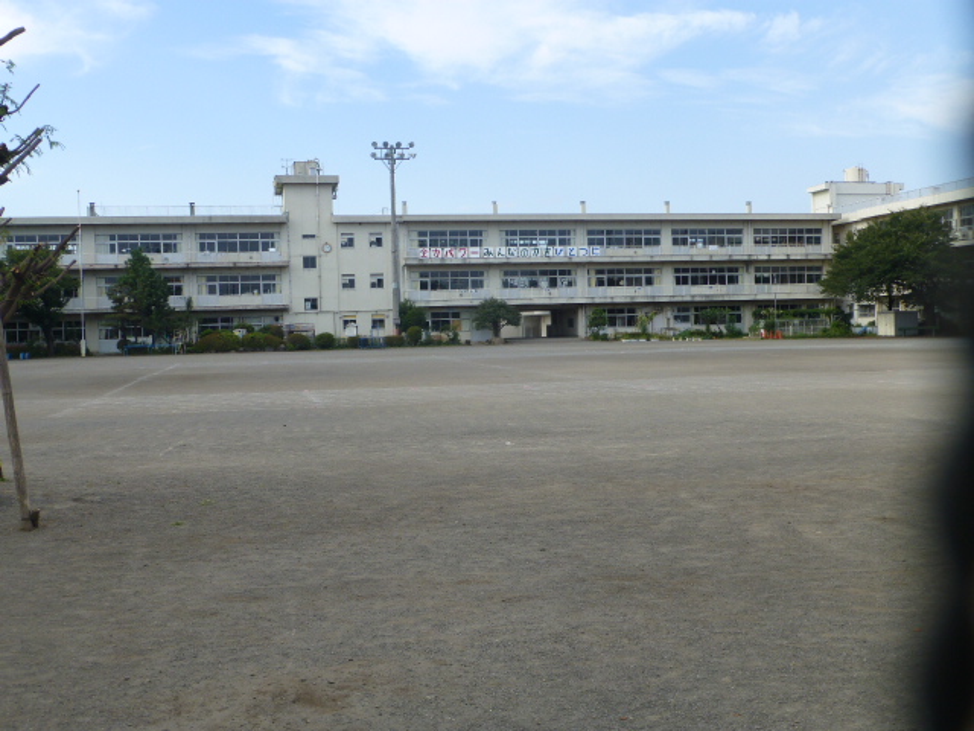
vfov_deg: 36.8
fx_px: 1097
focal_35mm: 39
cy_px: 366
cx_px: 487
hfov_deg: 47.9
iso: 100
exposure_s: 1/500
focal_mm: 6.9
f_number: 3.9
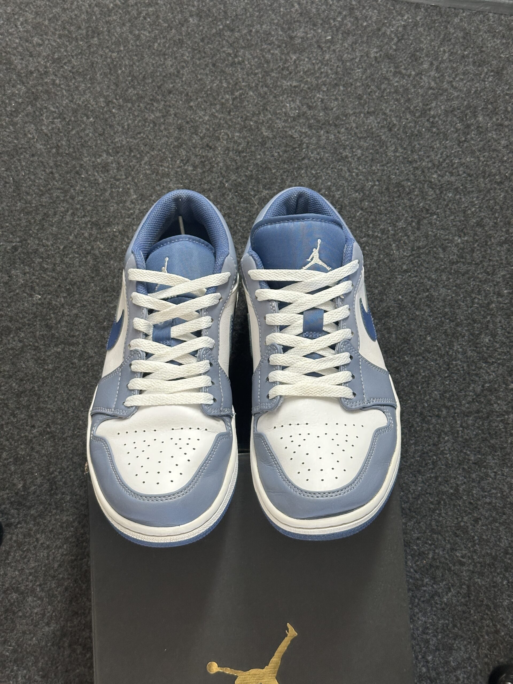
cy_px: 342
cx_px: 256
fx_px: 948
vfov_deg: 39.7
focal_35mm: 48
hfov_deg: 30.3
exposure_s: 1/33
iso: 200
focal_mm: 6.86
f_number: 1.78
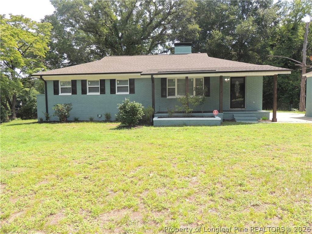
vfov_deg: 56.8
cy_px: 117
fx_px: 216
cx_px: 156
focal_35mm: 24
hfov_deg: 71.6
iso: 100
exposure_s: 1/640
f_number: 3
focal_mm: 4.3
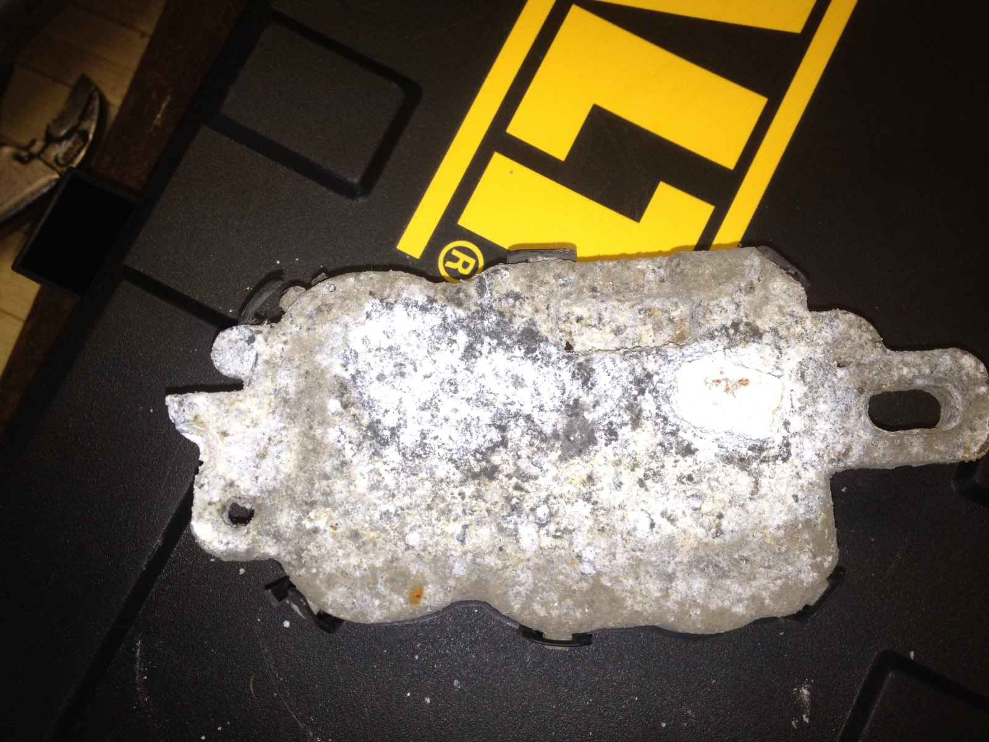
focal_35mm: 35
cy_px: 371
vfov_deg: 40.7
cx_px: 494
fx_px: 1000
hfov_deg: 52.6
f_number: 2.4
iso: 64
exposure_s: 1/71
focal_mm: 4.3
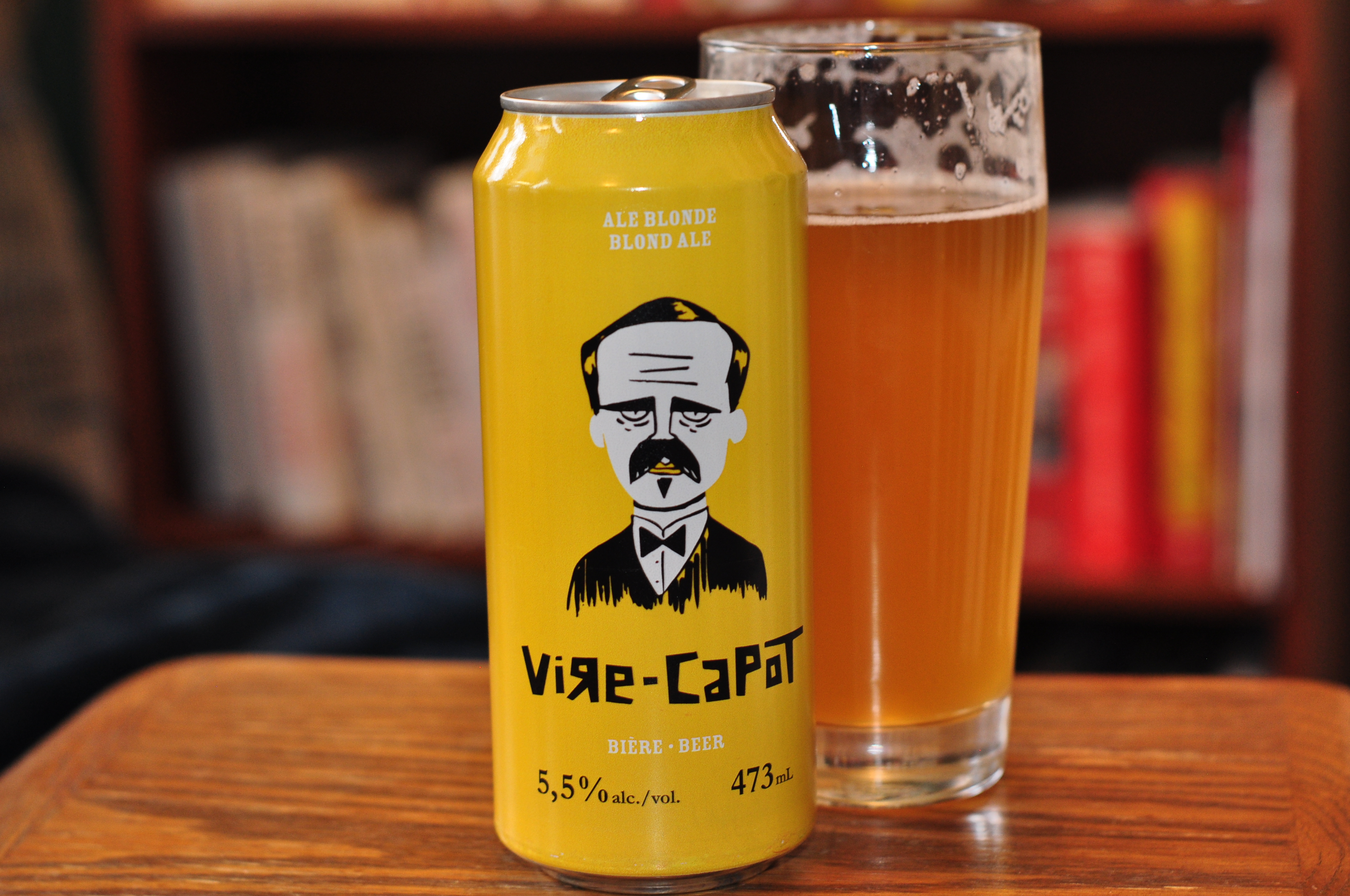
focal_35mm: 75
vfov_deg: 18.1
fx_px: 2809
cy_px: 448
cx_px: 675
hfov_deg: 27.0
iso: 500
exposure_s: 1/40
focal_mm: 50
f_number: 3.5
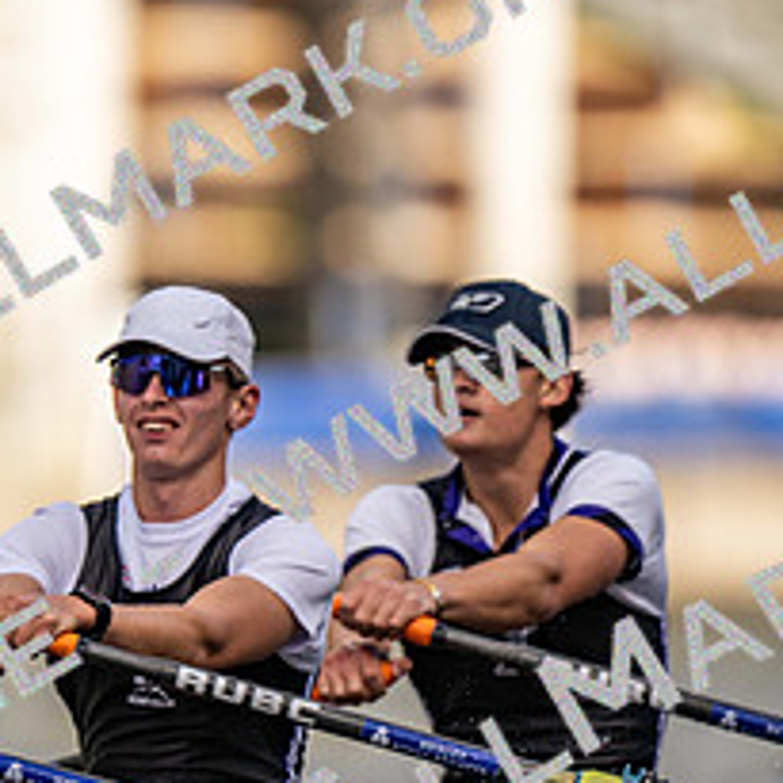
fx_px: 36902
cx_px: -34
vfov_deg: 1.2
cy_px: 588
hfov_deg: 1.2
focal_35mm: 1442
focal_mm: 600
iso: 200
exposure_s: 1/2500
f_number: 4
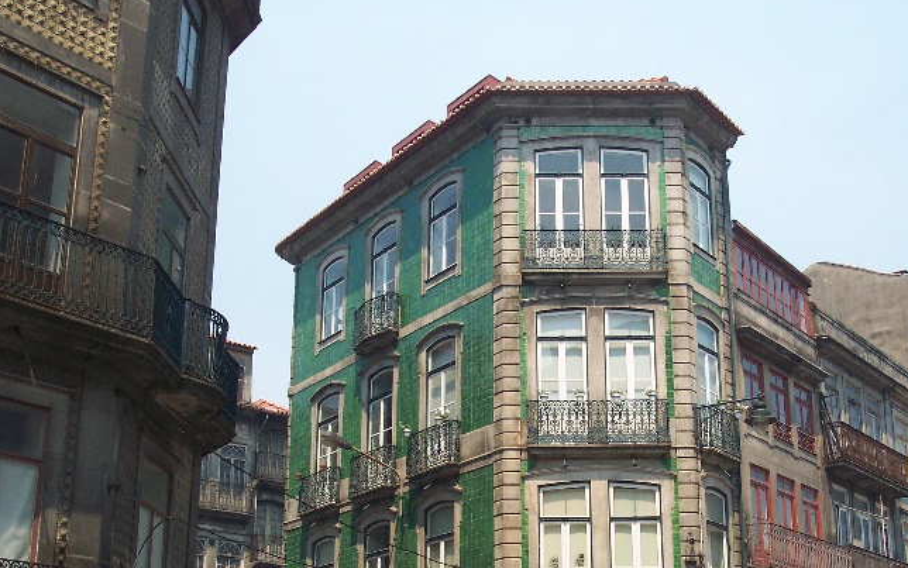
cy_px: 382
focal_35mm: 50
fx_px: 1238
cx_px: 539
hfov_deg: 40.1
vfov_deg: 25.7
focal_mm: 8
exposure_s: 1/500
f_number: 4.8
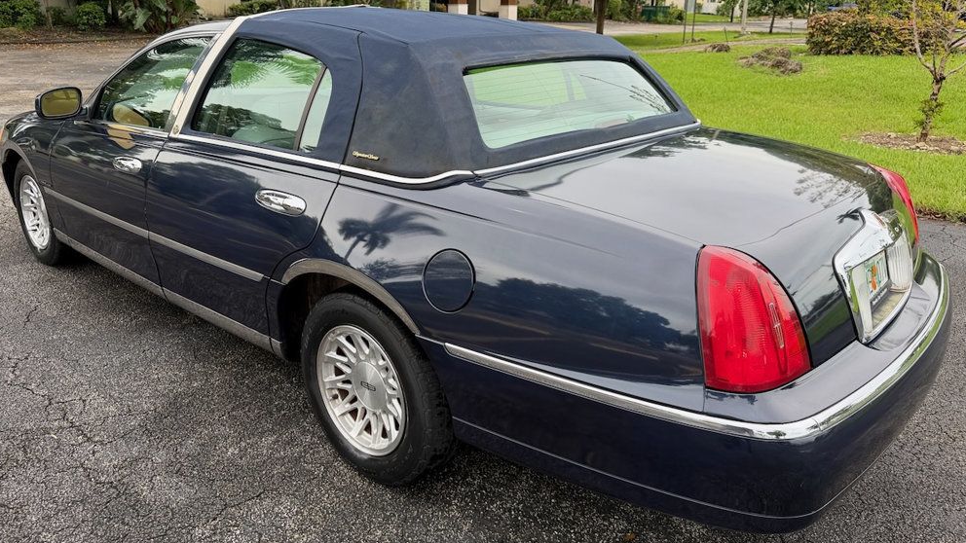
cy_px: 249
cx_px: 477
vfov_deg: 42.9
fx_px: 692
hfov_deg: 69.9
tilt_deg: -18.2
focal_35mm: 27
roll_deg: -0.7
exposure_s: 1/868
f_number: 1.78
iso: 80
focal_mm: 6.76
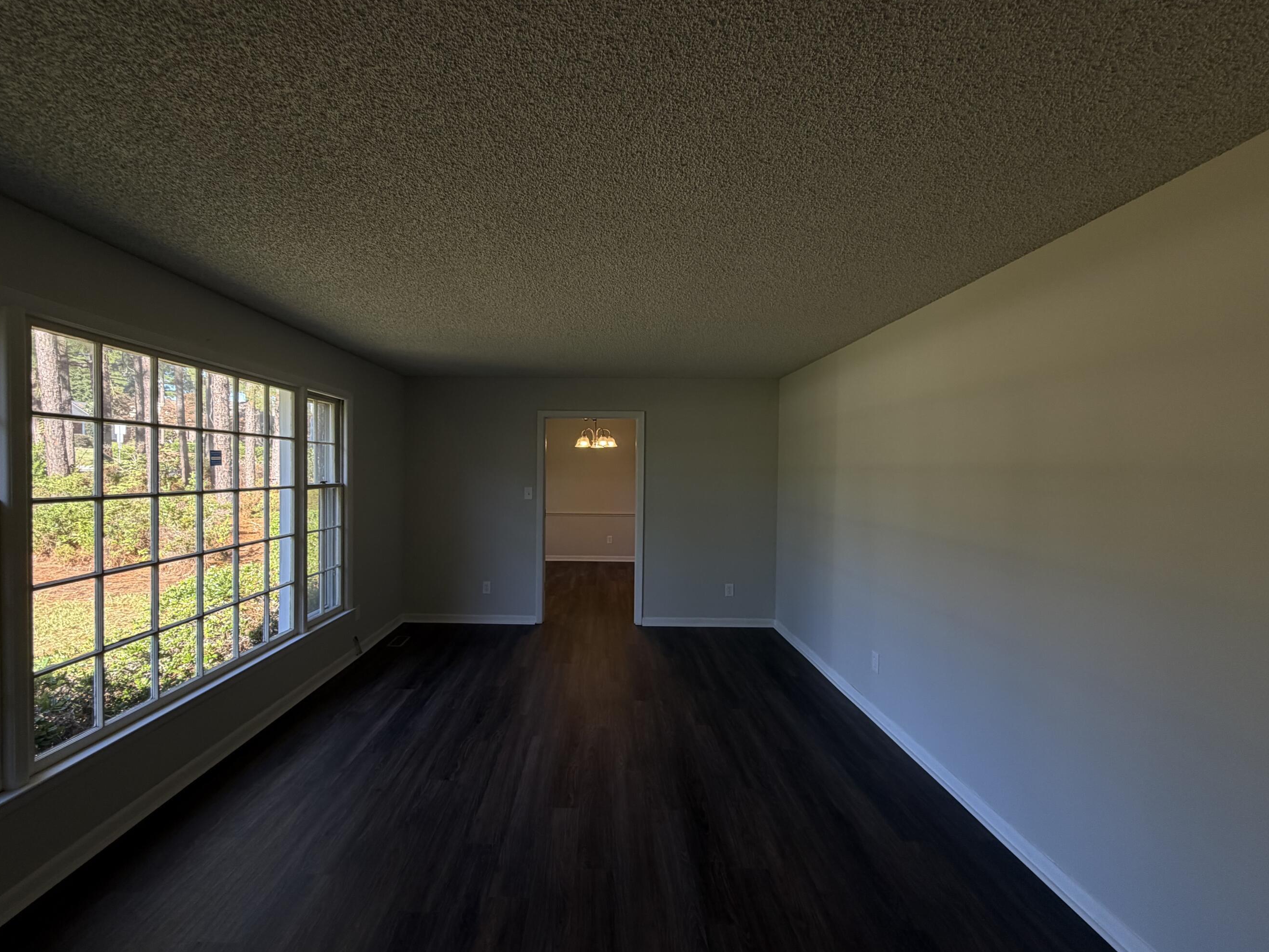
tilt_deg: -1.1
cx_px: 597
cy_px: 478
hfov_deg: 94.4
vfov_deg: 78.1
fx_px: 587
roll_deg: -0.1
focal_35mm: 16
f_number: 2.2
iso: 100
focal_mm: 2.22
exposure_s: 1/120
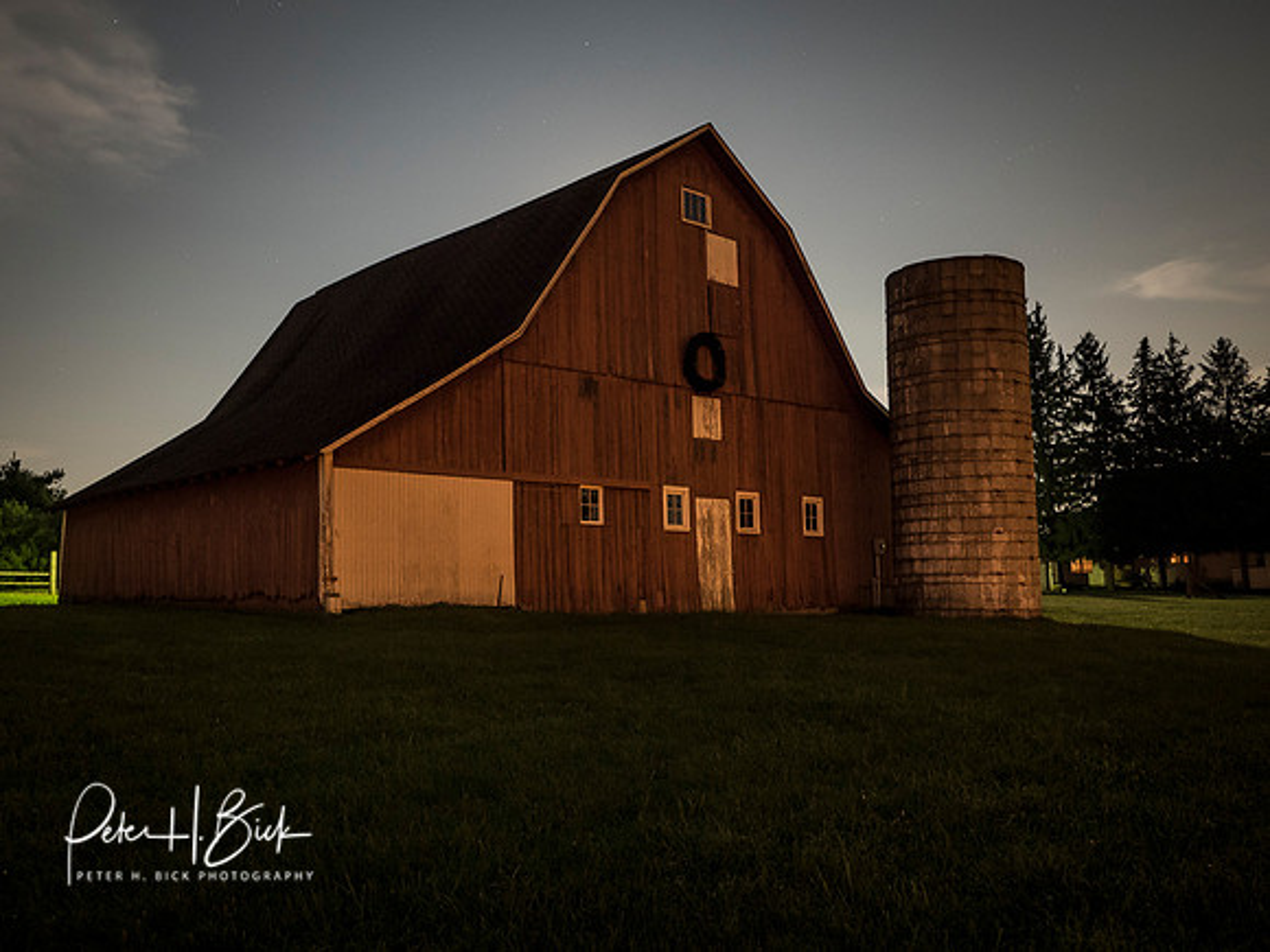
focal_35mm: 30
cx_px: 579
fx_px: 1118
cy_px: 484
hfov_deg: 59.1
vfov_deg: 46.1
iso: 800
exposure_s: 8
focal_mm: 14
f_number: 3.5
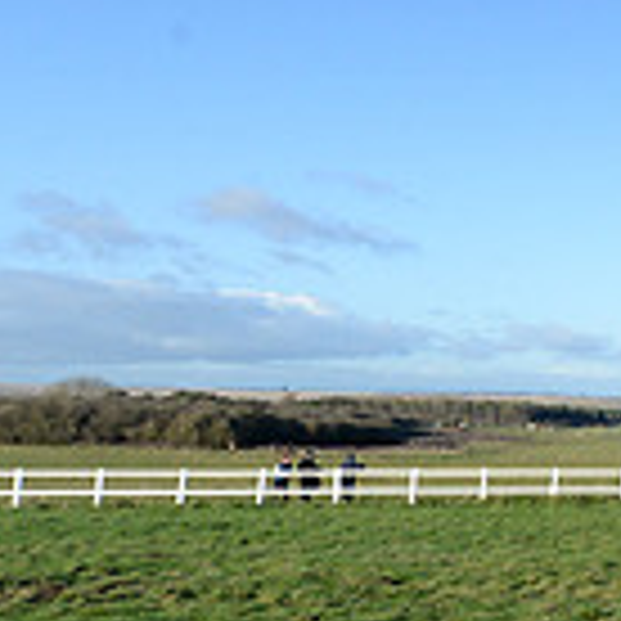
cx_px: 1192
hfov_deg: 19.6
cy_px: 284
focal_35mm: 57
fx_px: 1157
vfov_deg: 30.0
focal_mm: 16
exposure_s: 1/3200
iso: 1600
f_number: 8
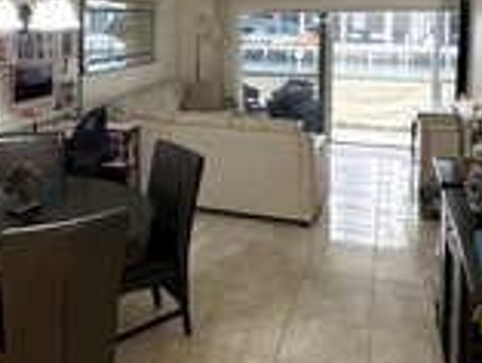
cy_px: 58
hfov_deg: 48.6
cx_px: 192
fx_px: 530
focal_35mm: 38
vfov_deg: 36.1
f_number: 2.2
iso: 320
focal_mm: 2.2
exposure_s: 1/60
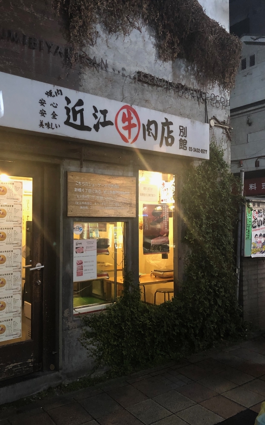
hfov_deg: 41.6
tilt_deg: +2.1
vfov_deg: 62.9
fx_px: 347
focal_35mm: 30
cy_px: 213
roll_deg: -0.1
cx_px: 105
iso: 100
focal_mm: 4
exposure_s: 1/9
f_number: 1.8
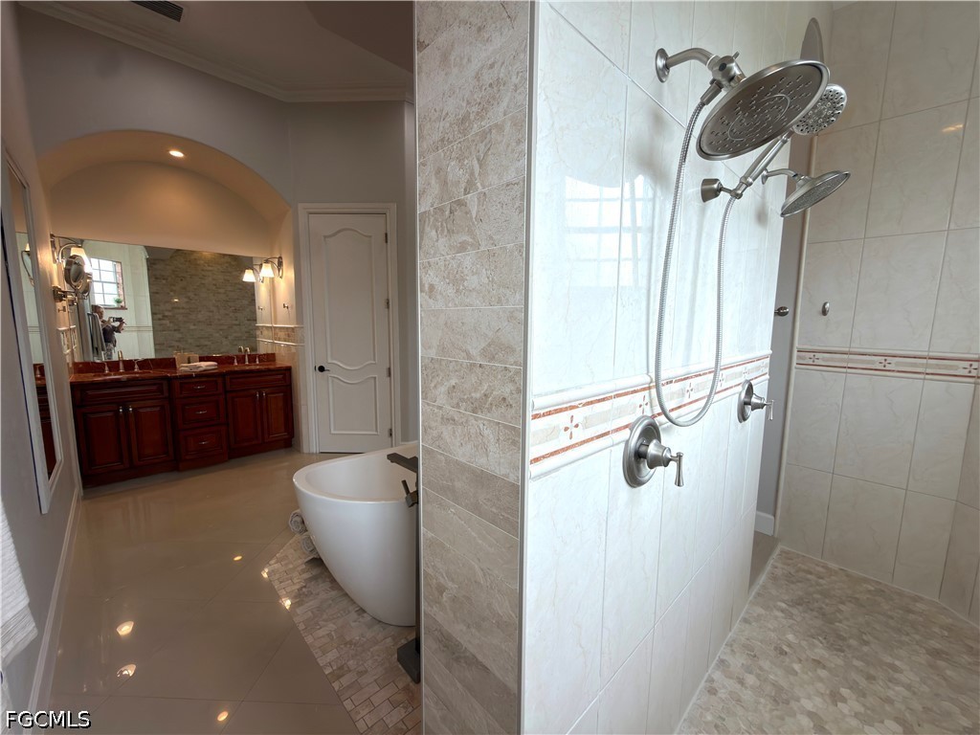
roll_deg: -0.5
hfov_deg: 102.1
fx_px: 396
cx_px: 490
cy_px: 368
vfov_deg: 85.7
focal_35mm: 14
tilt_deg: -8.1
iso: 32
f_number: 2.2
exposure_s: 1/60
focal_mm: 2.22
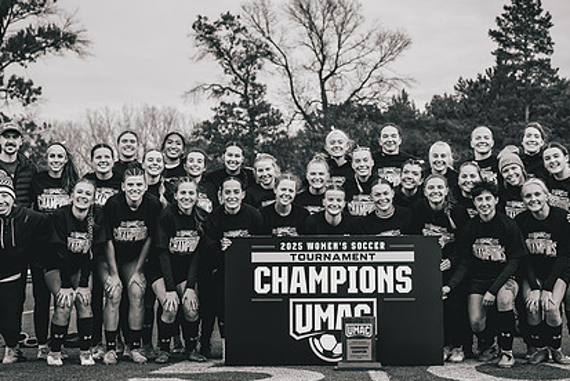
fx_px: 1093
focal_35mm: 69
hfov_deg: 29.2
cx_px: 289
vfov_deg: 19.8
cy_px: 200
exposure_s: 1/1600
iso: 800
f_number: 2.8
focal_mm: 45
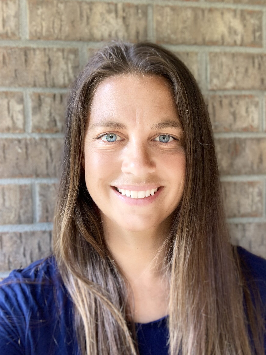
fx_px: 359
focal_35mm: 35
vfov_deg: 52.6
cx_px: 142
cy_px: 190
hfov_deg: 40.7
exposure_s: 1/69
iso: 64
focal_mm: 2.87
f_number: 2.2
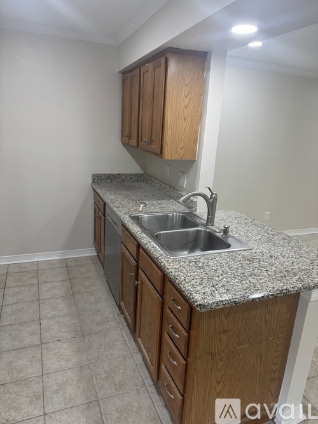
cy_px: 212
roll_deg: -3.6
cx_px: 159
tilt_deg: -15.9
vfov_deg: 71.6
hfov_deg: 56.8
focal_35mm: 24
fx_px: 294
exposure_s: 1/120
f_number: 1.78
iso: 160
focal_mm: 6.76
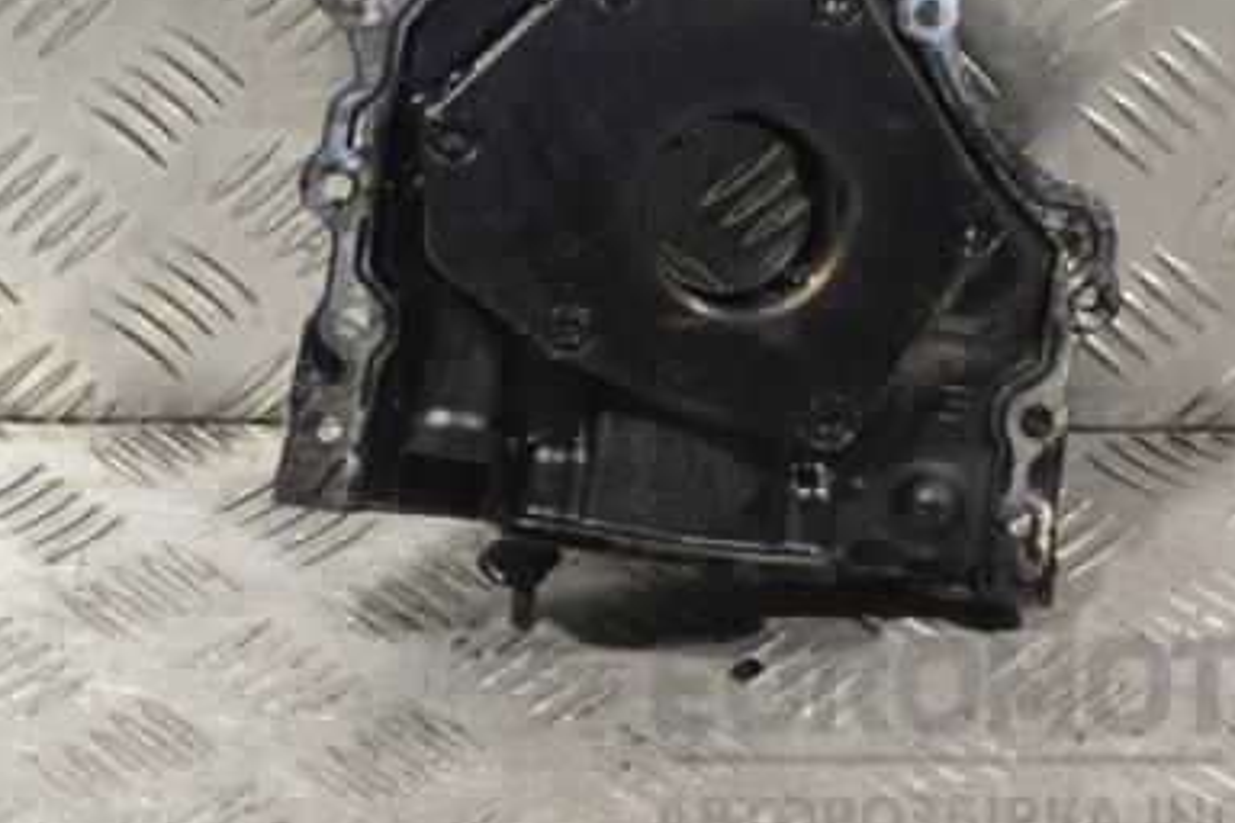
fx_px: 4418
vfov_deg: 10.6
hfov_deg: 15.9
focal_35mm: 129
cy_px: 257
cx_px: 592
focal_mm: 55
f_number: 8
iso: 3200
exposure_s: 1/250
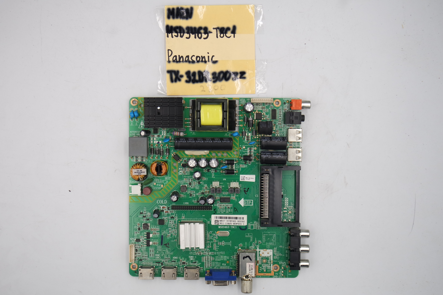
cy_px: 148
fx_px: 529
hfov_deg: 45.4
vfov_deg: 31.2
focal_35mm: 43
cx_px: 222
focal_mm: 16
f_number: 5.6
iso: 160
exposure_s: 1/100
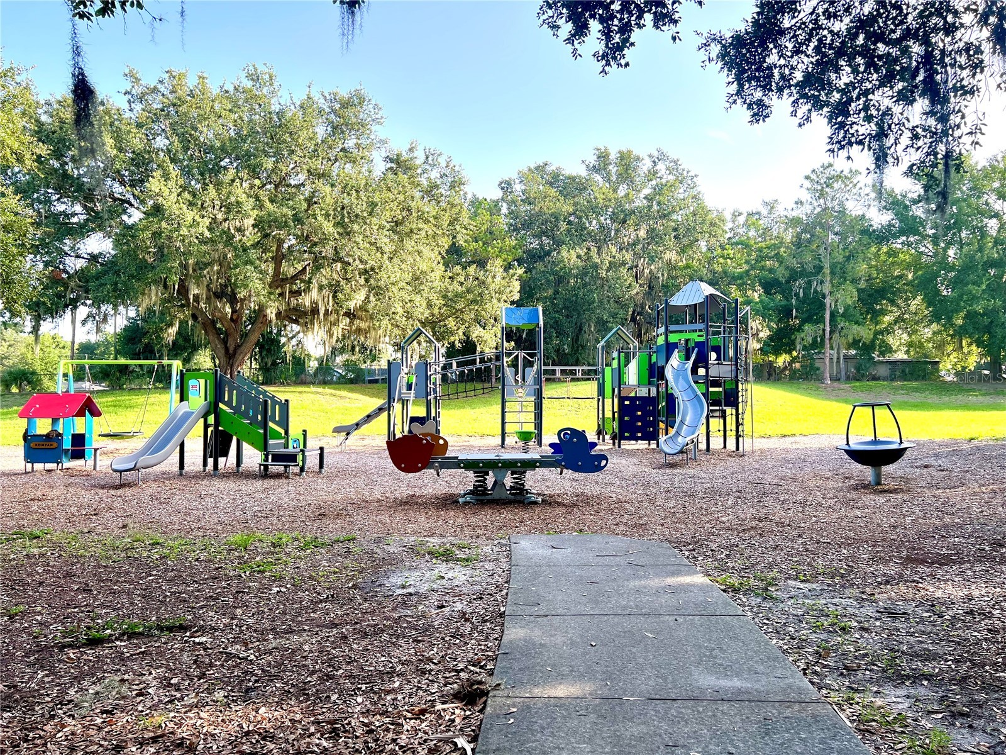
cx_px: 503
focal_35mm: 26
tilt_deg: +1.5
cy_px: 378
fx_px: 756
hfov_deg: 67.3
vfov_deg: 53.1
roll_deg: +0.7
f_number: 1.5
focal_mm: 5.7
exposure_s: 1/678
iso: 50
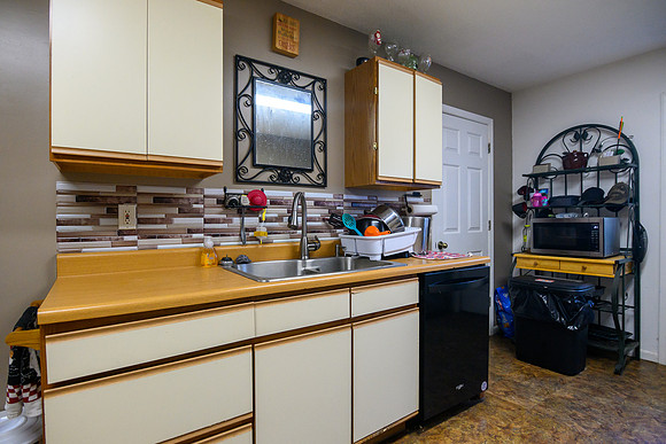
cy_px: 222
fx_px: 328
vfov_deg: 68.2
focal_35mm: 18
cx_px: 325
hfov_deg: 90.8
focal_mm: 17
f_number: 4
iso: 2500
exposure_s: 1/320
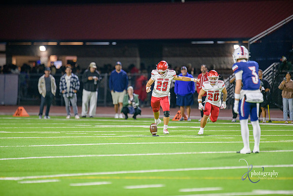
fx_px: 2442
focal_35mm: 300
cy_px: 98
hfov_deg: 6.9
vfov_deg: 4.6
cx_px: 146
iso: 2000
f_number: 2.8
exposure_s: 1/250
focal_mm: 300
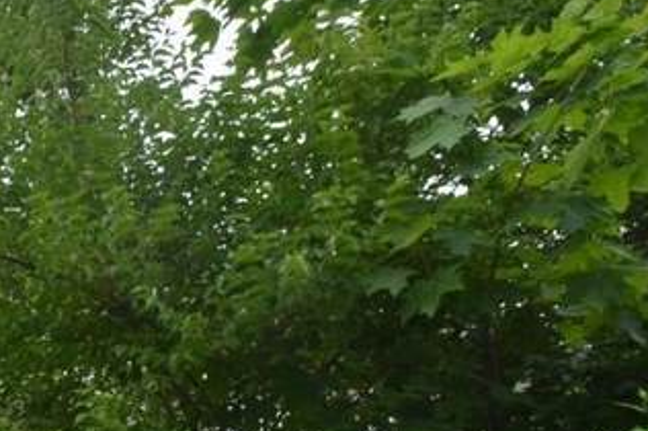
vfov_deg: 14.4
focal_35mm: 85
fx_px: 1528
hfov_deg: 19.8
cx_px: -398
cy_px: 739
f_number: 10
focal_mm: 14
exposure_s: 1/400
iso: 400
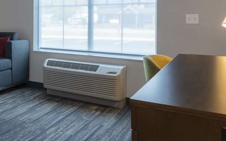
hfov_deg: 37.2
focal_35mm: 44
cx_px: -28
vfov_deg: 28.4
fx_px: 271
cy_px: 23
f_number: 9
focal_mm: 16
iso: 100
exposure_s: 1/50
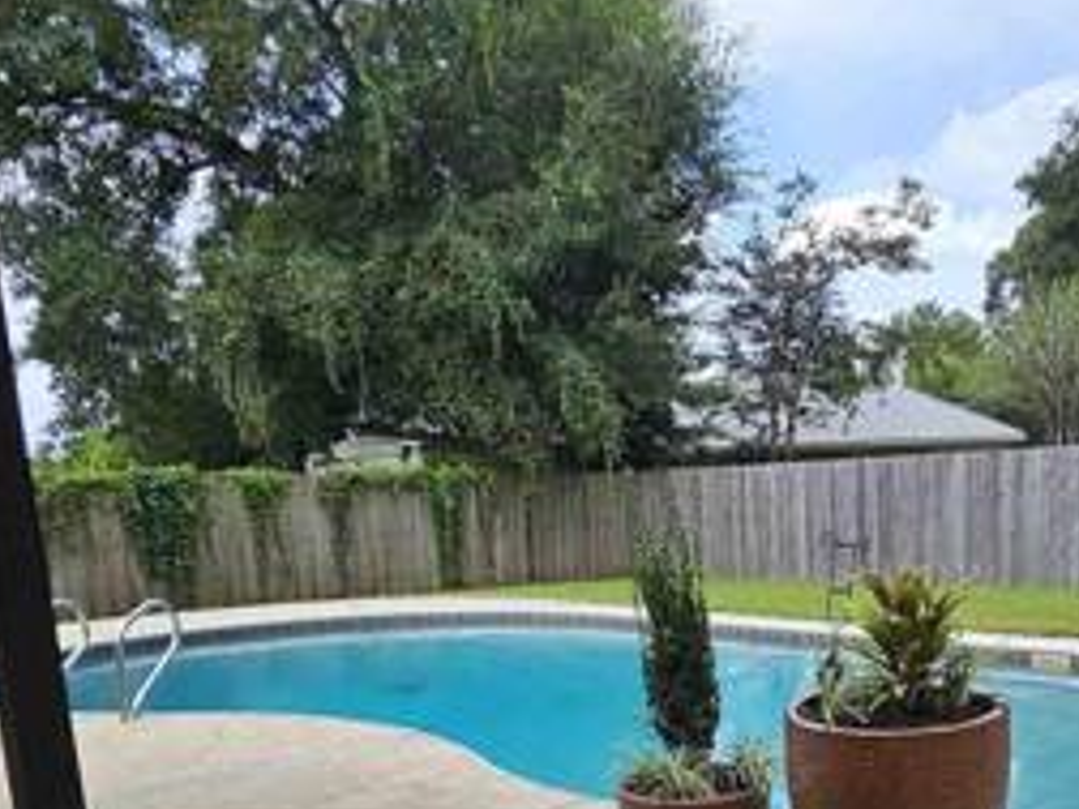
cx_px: 702
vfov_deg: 39.0
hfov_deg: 54.4
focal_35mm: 33
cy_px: 770
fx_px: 1029
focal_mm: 2.2
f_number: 2.2
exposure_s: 1/1008
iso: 50
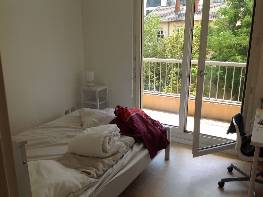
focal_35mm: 35
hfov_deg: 52.7
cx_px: 132
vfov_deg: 40.6
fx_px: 266
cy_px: 98
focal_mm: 4.28
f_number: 2.4
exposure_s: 1/291
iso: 50
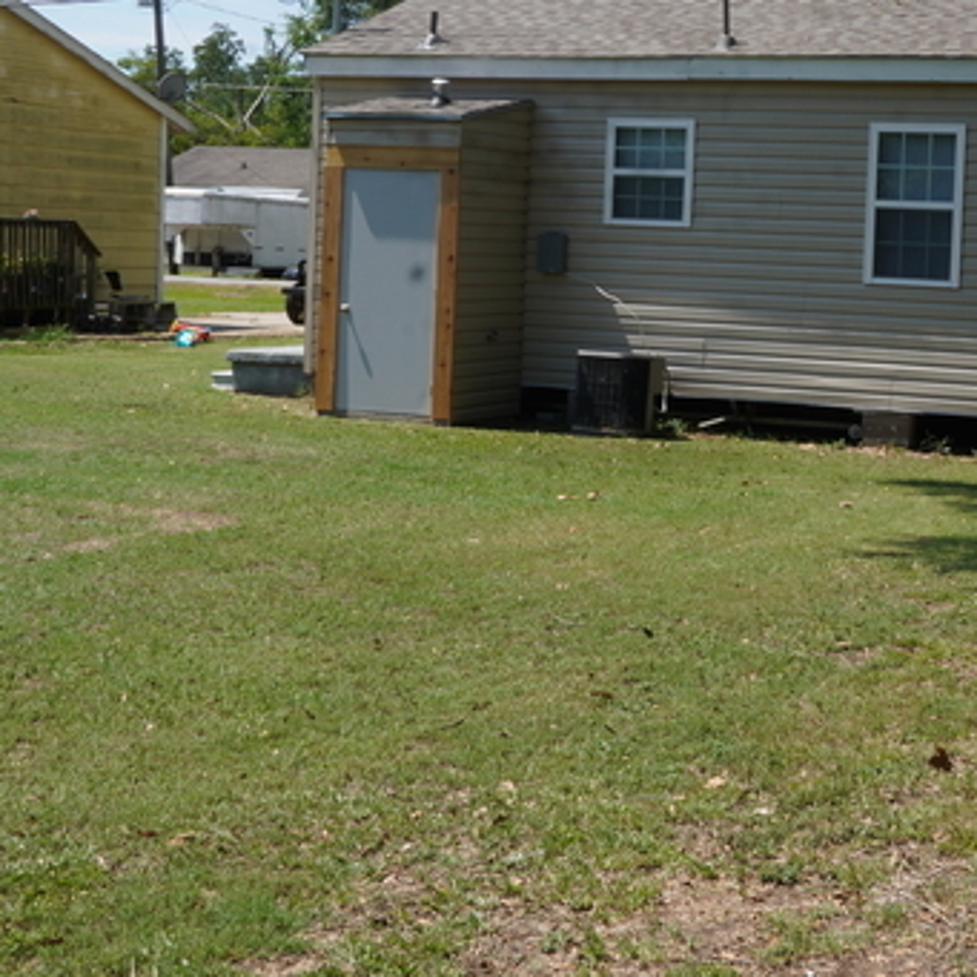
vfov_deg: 28.9
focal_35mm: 59
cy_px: 315
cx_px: 860
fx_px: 1882
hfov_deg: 28.1
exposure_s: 1/30
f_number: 25
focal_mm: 21
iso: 125
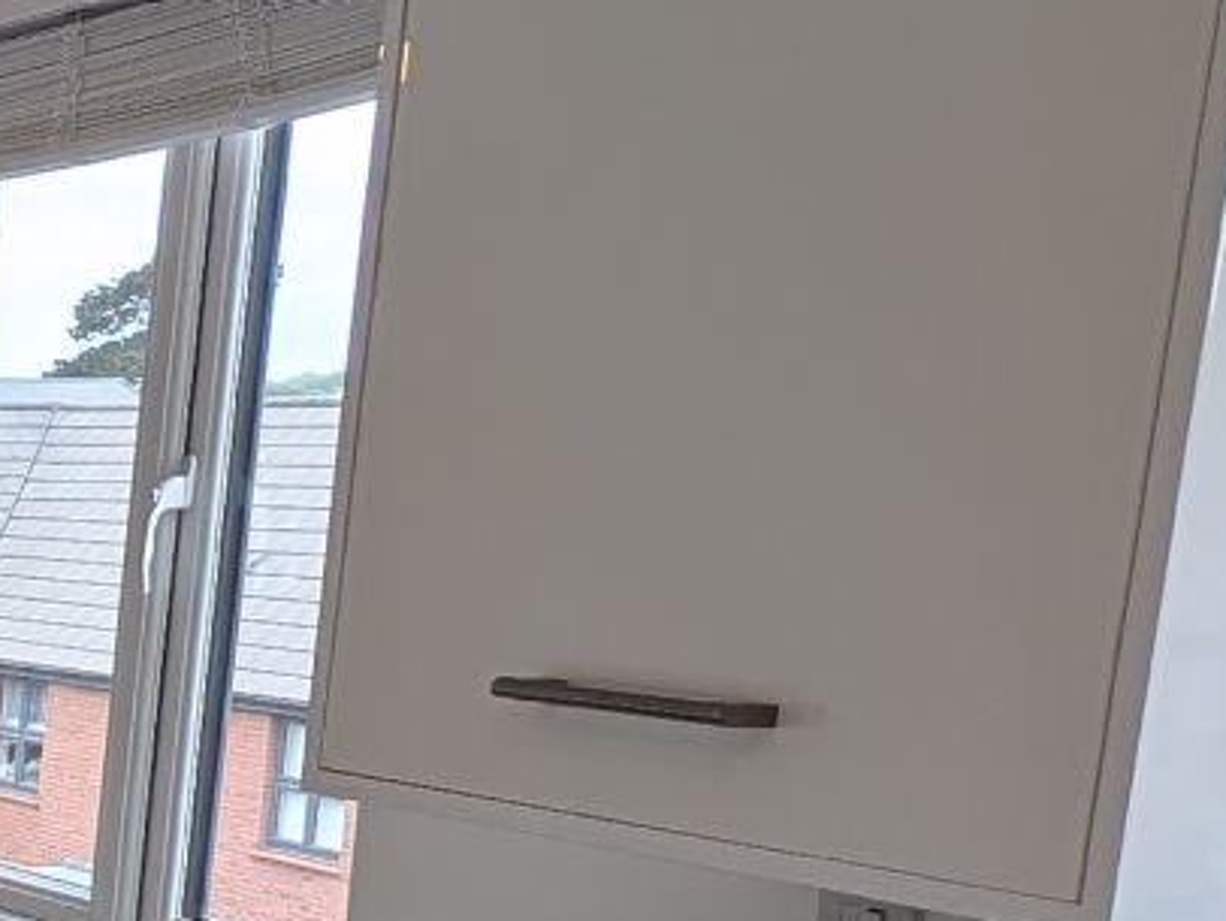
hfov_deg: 17.8
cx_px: -1292
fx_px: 2516
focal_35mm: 71
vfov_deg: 20.1
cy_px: 913
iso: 36
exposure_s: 1/138
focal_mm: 2.23
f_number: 1.95
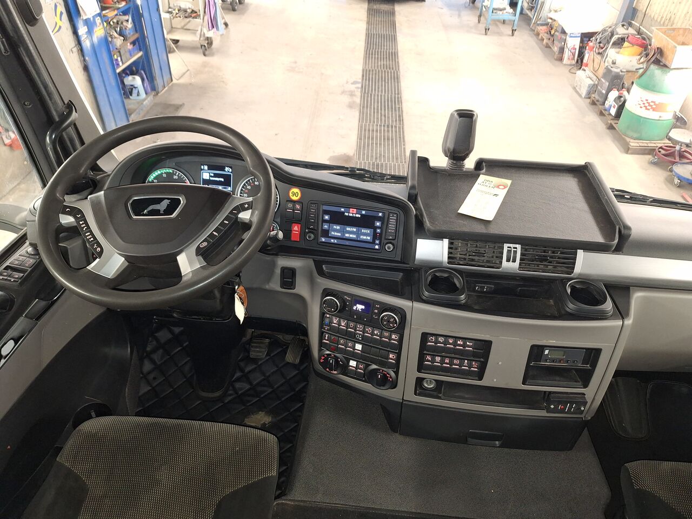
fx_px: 460
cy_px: 260
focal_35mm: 23
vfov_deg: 58.9
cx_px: 346
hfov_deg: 73.9
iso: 320
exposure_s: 1/33
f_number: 1.8
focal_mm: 5.54
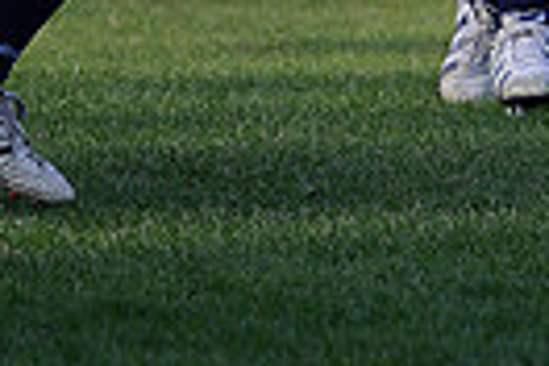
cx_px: 740
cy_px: -401
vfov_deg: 1.6
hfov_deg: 2.4
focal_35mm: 856
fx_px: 13053
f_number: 2.8
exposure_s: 1/800
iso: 250
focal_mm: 195
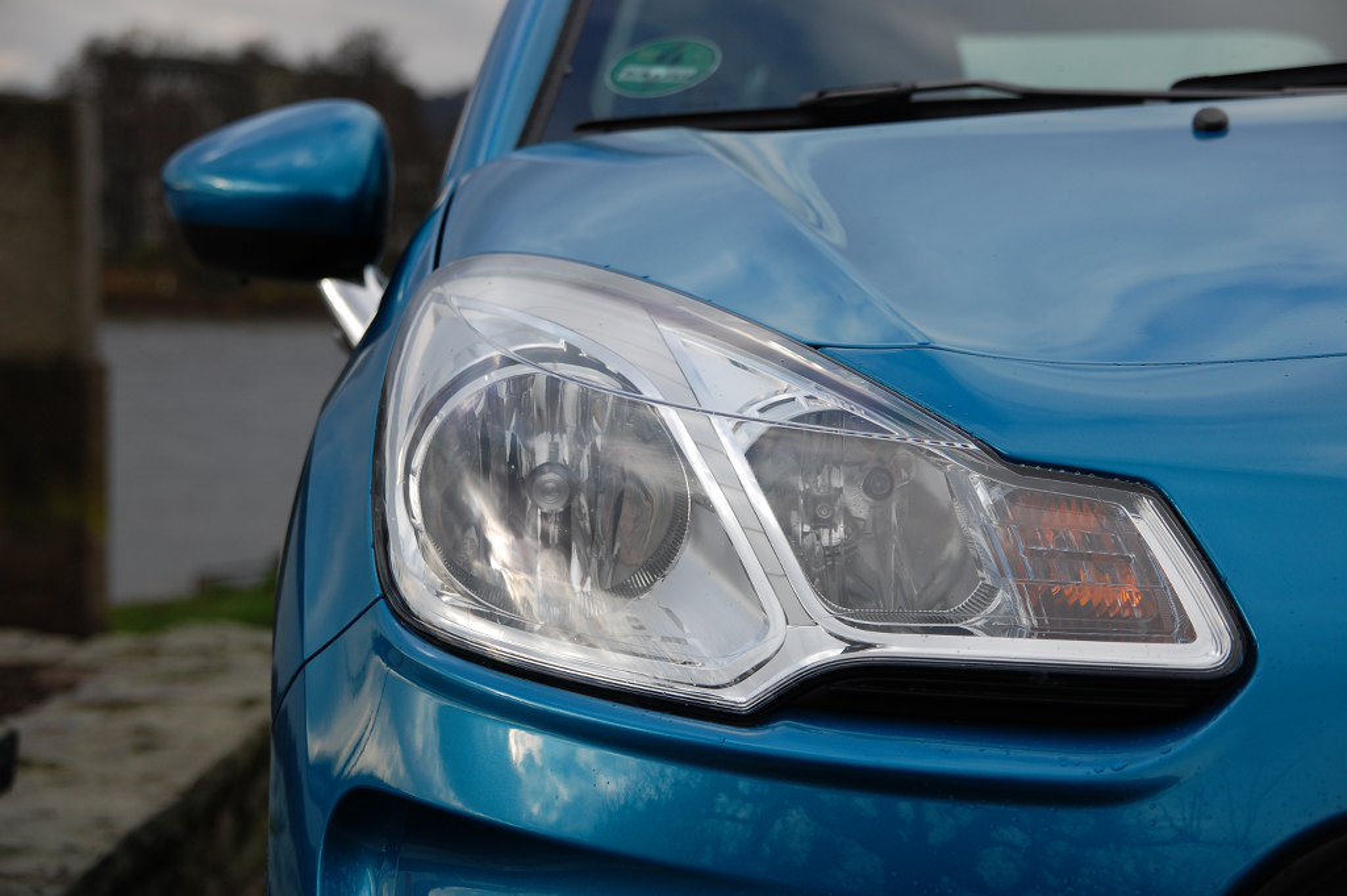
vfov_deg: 12.7
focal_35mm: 108
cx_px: 674
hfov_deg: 18.9
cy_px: 448
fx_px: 4038
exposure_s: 1/500
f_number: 5.6
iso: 220
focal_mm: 72
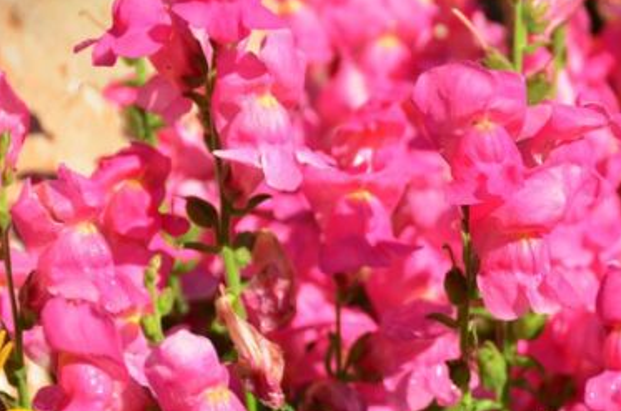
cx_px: 518
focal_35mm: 288
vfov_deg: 4.7
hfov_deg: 7.2
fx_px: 4957
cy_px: 345
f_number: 7.1
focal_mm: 112
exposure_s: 1/800
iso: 200
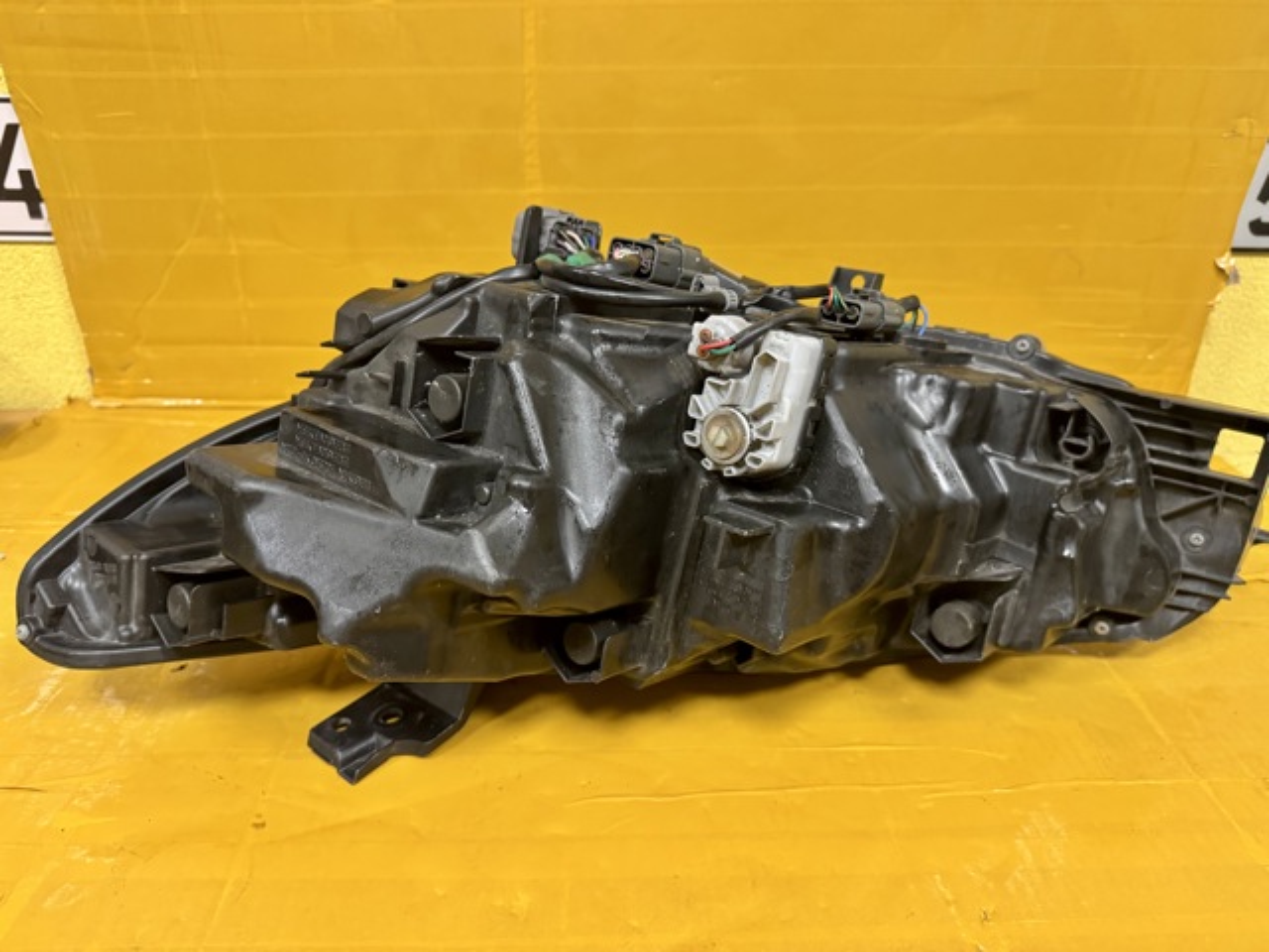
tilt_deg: -27.6
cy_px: 476
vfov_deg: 56.8
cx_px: 634
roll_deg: -2.6
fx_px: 880
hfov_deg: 71.6
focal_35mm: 24
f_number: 1.78
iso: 500
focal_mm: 6.76
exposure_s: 1/60
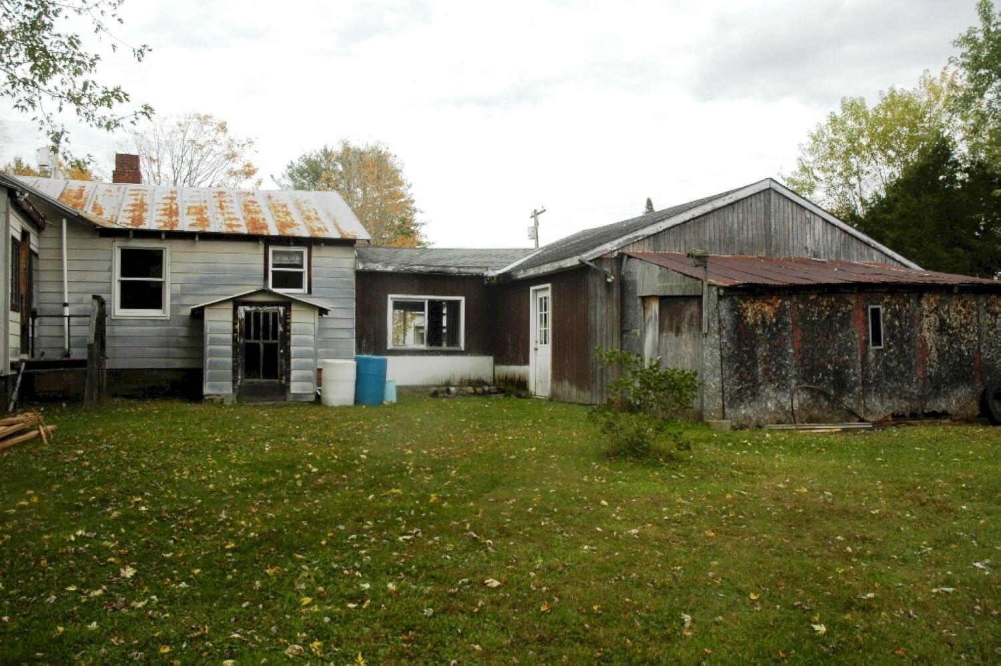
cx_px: 500
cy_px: 333
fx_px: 750
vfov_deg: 47.9
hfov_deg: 67.4
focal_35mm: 27
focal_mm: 18
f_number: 10
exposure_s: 1/100
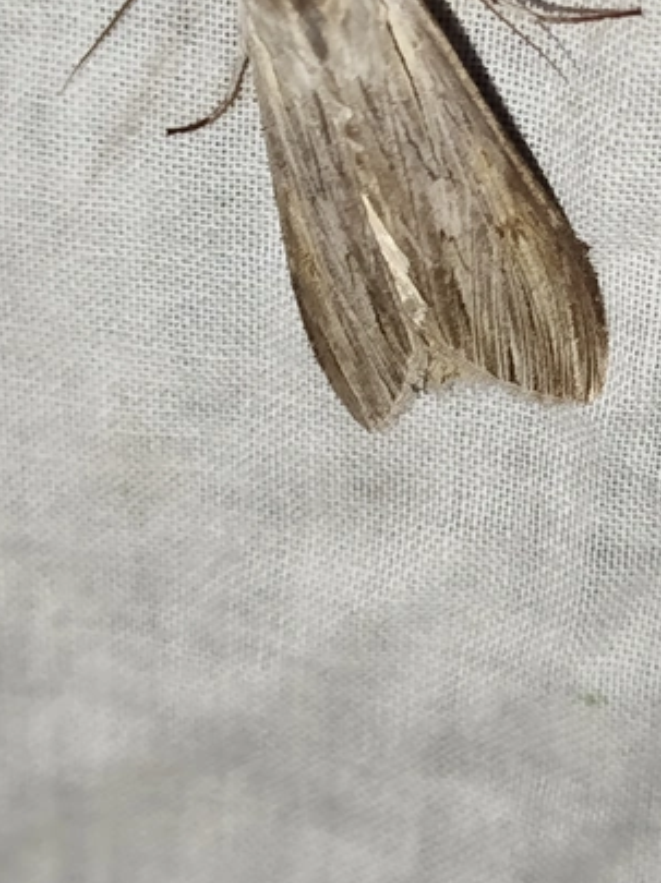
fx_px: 2219
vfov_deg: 22.5
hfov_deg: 16.9
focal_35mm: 87
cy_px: 340
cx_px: 423
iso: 100
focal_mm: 5.31
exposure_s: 1/50
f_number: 1.7
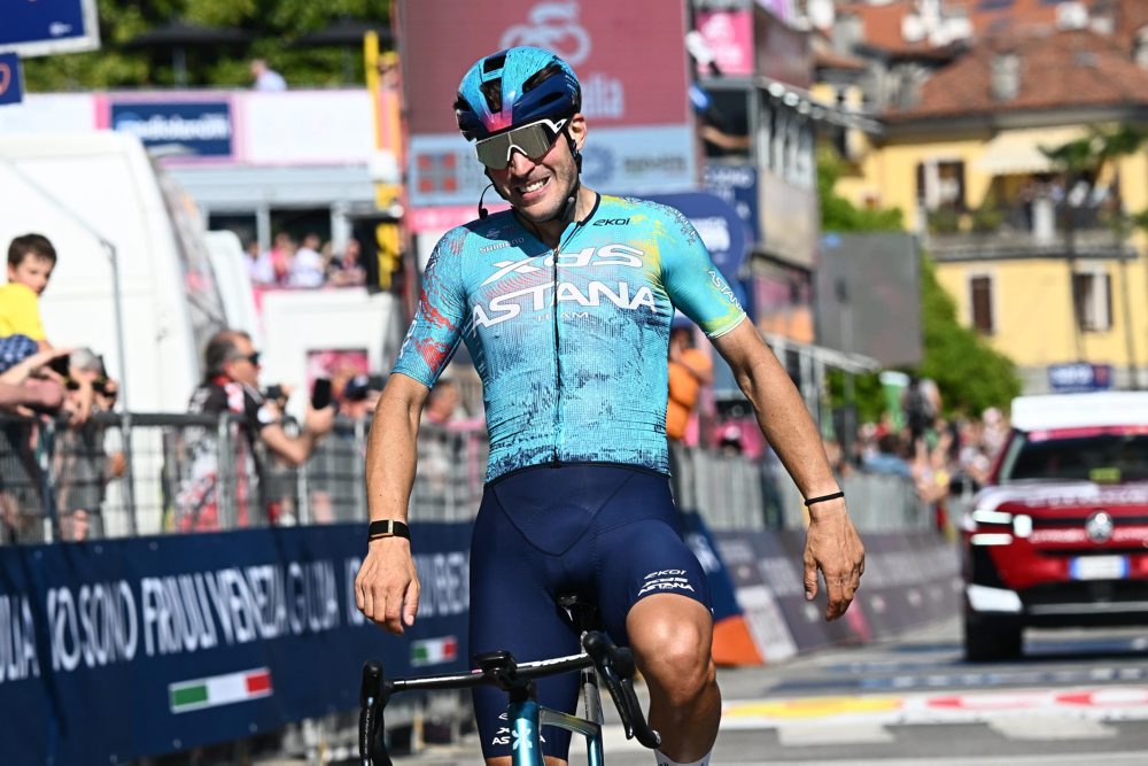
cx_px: 574
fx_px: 5900
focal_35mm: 185
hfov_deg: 11.1
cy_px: 383
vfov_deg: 7.4
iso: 500
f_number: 7.1
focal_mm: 185
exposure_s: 1/2000
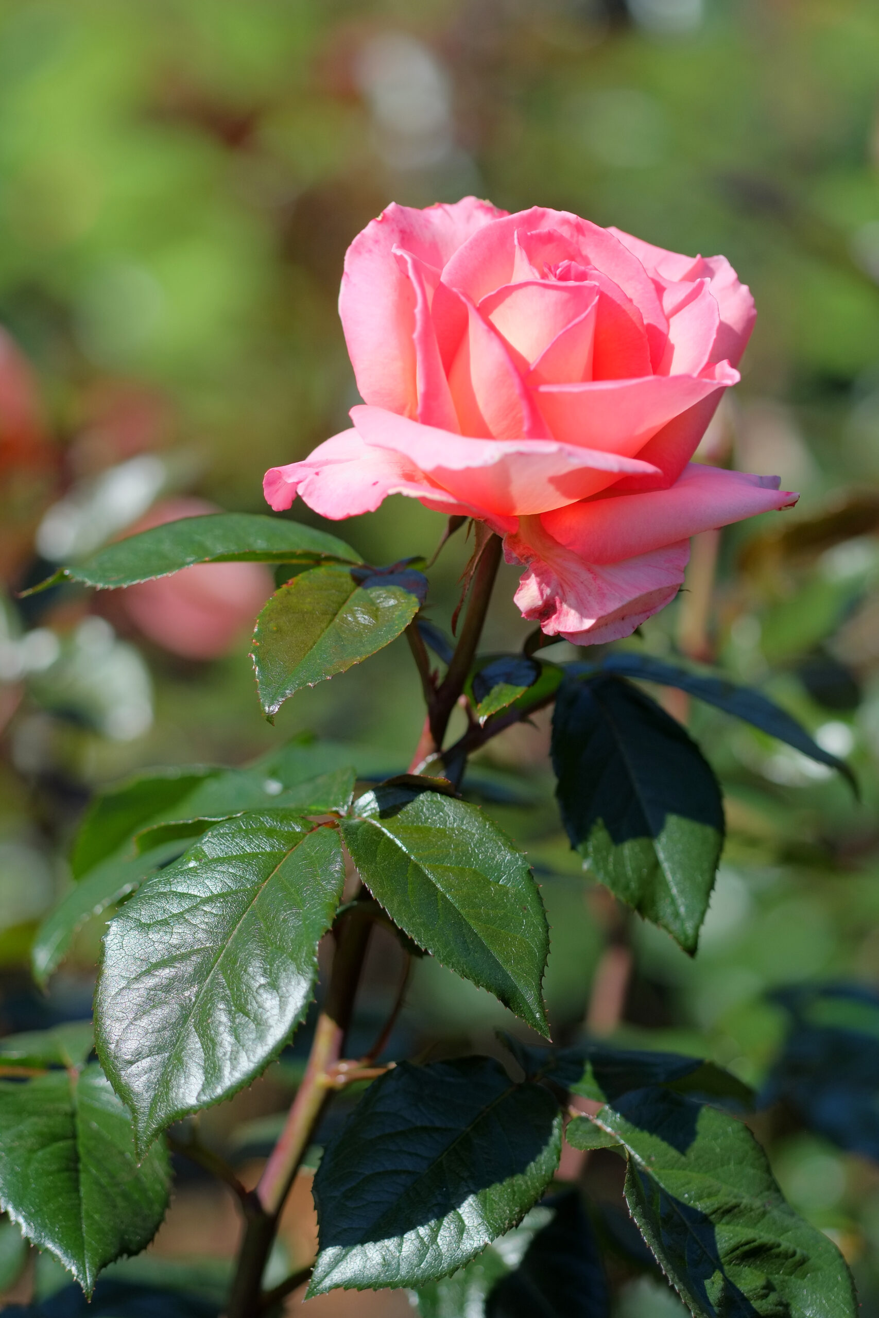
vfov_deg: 15.2
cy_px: 659
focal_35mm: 135
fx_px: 4943
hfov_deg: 10.2
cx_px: 440
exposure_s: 1/4000
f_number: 2
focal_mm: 90
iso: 400
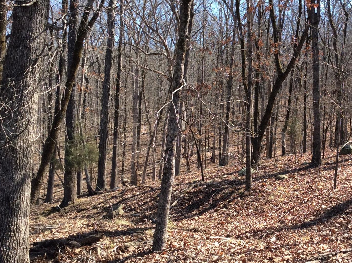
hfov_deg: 39.6
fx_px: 477
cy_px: 132
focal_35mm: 47
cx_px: 255
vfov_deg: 30.8
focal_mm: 3.3
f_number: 2.4
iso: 32
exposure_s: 1/443
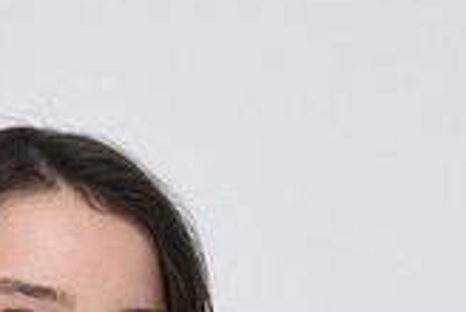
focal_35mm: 194
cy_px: 506
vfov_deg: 7.0
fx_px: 2516
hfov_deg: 10.6
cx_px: 131
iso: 160
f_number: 9
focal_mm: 55
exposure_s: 1/125
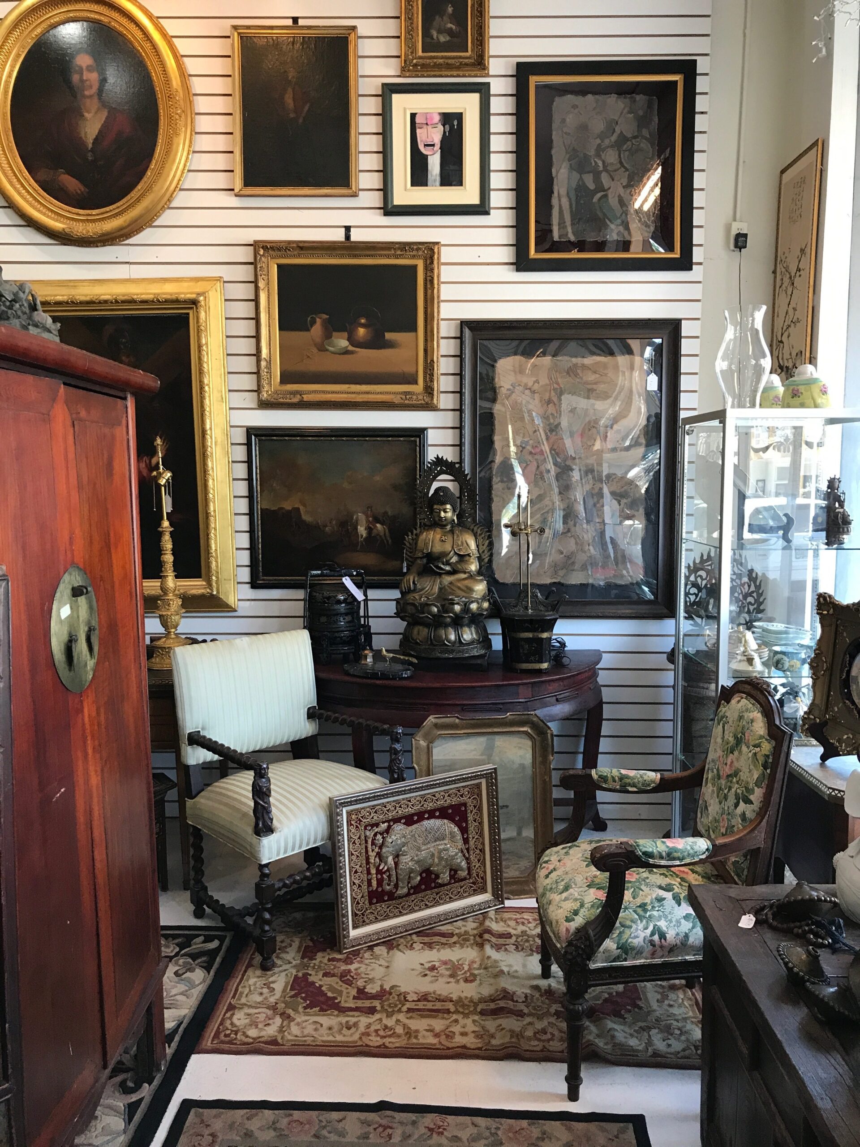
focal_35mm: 28
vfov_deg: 63.4
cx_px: 430
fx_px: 928
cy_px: 574
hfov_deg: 49.7
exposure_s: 1/30
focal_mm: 3.99
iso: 32
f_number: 1.8
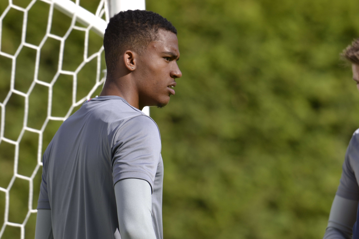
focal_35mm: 540
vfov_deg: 2.5
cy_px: 120
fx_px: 5385
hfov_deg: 3.8
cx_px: 180
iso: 200
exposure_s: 1/500
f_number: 5.6
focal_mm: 360
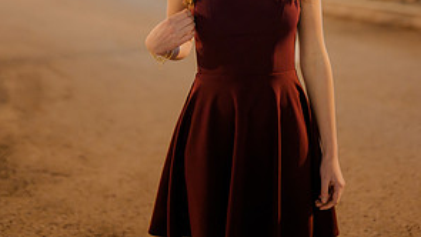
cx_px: 213
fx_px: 893
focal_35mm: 80
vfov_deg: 14.4
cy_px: -83
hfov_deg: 26.5
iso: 2500
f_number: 1.4
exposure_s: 1/125
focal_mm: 50
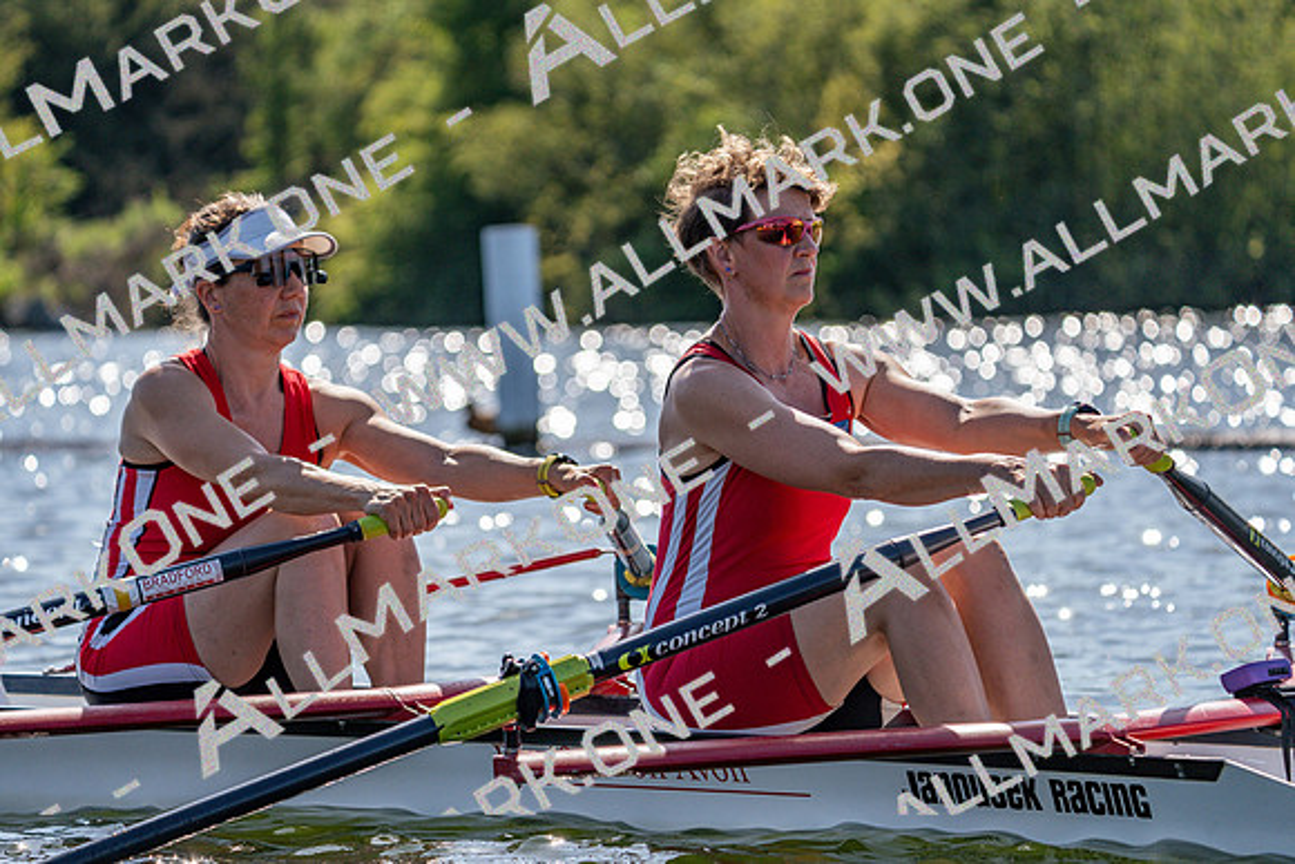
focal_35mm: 200
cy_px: 432
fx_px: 7196
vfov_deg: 6.9
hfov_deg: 10.3
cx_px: 648
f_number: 5.6
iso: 250
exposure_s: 1/2000
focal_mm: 200
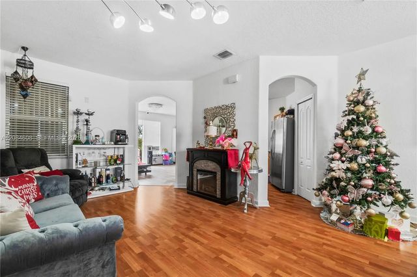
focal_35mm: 15
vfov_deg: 77.3
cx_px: 208
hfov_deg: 100.4
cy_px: 138
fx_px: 174
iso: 250
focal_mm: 10
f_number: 8
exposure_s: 1/1.67
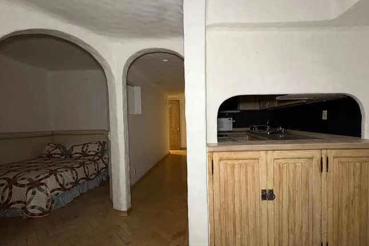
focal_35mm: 18
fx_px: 184
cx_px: 201
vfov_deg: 67.3
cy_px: 126
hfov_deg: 89.8
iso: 640
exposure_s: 1/60
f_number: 2.2
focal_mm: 2.22
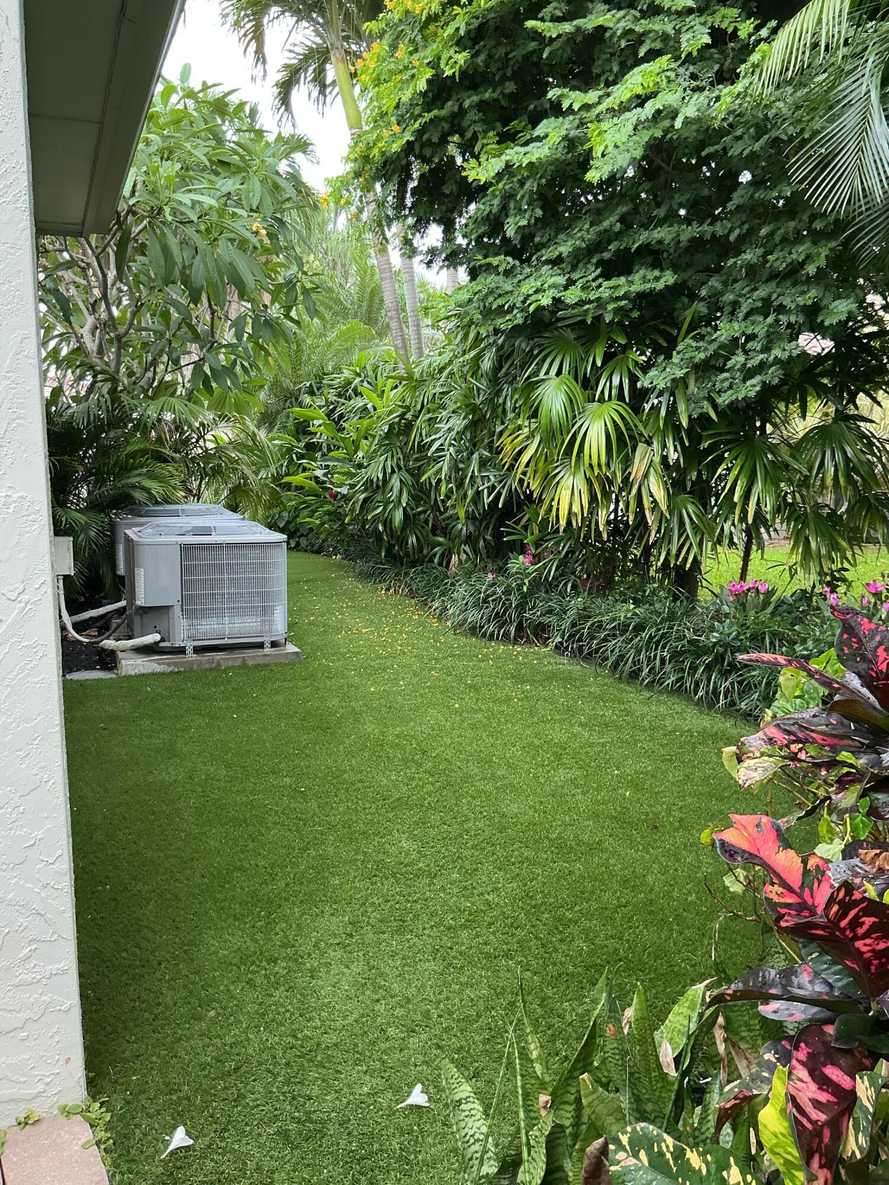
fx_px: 993
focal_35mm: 29
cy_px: 592
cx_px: 444
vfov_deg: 61.7
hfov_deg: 48.2
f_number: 1.8
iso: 80
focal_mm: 3
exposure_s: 1/60
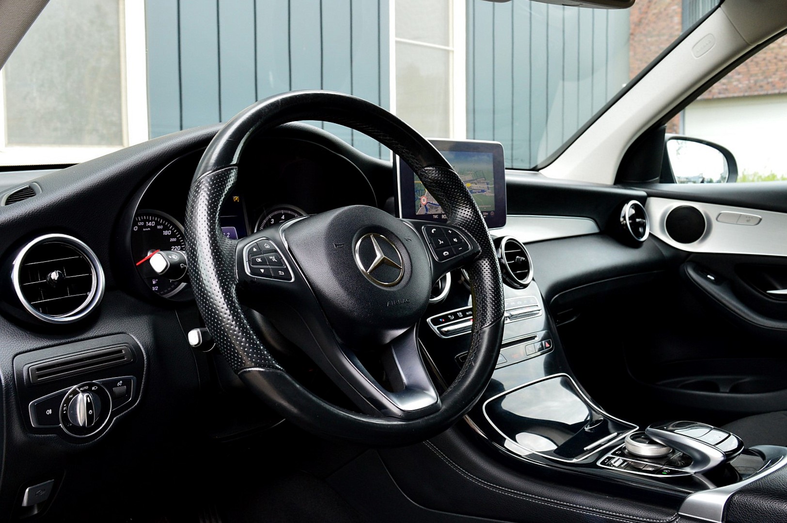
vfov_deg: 41.6
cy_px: 262
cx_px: 394
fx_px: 688
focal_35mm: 32
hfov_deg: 59.5
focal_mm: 21
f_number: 8
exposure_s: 1/60
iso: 720
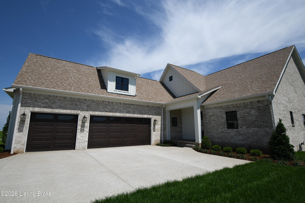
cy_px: 102
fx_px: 144
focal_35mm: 17
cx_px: 152
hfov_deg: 93.3
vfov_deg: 70.4
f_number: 3.5
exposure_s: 1/2500
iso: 100
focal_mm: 11.5
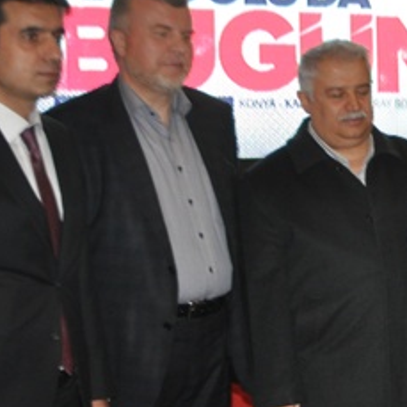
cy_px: 239
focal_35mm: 103
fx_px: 1373
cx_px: 562
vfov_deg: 16.9
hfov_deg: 15.8
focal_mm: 29
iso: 800
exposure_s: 1/60
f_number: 3.8
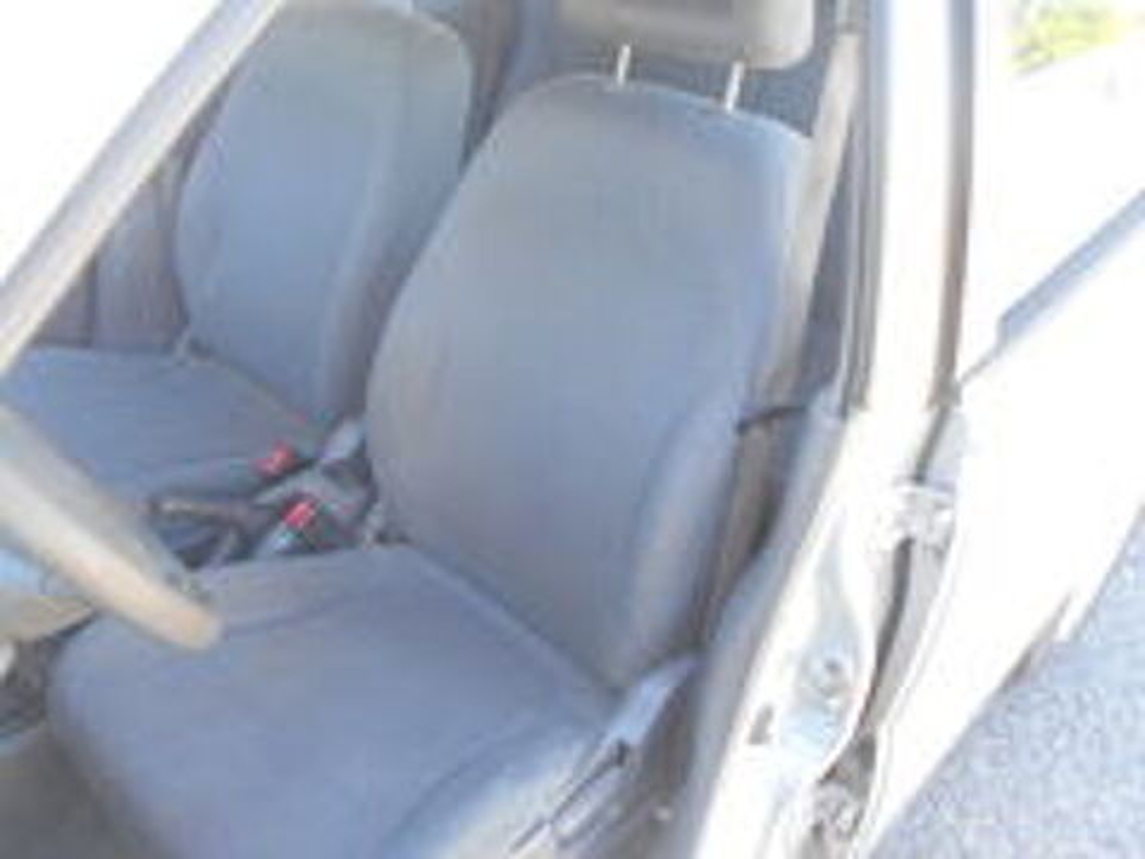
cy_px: 430
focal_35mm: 30
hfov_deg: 60.0
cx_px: 572
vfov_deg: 46.8
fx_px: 992
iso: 140
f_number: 3.4
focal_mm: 5.1
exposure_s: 1/30
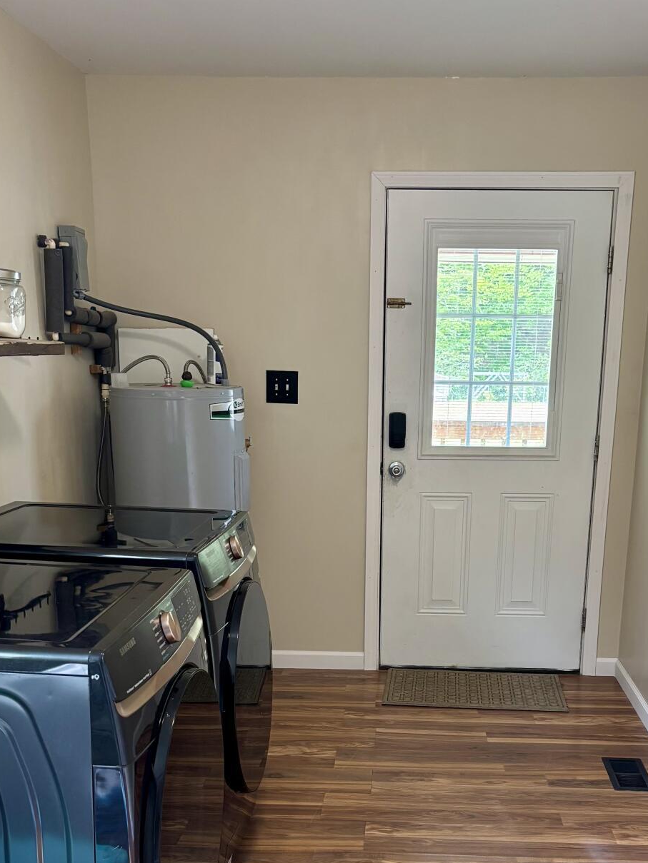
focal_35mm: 43
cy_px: 632
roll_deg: -0.7
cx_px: 367
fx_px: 1073
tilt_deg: -16.0
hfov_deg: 33.6
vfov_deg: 42.7
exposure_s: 1/60
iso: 160
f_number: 1.6
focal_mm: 5.96
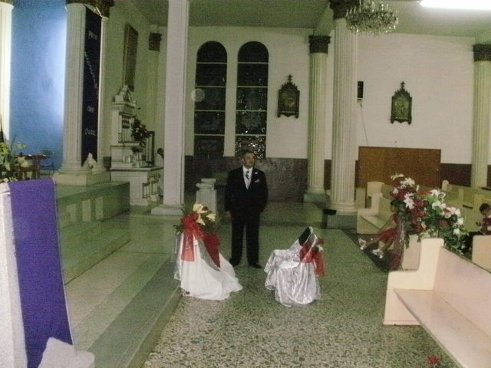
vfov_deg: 39.7
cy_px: 184
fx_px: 511
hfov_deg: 51.4
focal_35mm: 36
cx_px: 246
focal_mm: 6.3
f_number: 3.5
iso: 640
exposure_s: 1/30
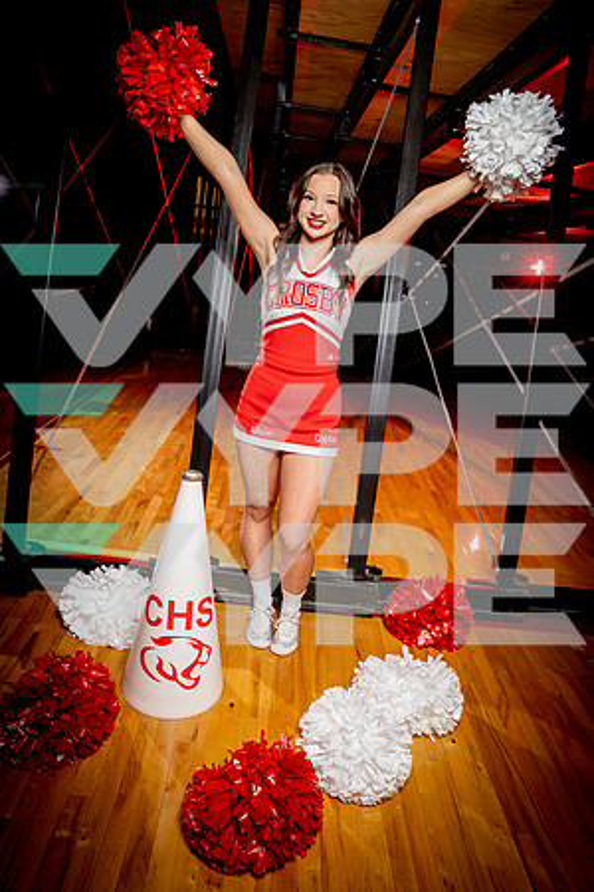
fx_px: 594
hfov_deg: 53.1
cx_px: 297
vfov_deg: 73.7
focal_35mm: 24
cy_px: 446
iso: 400
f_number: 4.5
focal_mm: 24
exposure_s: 1/250
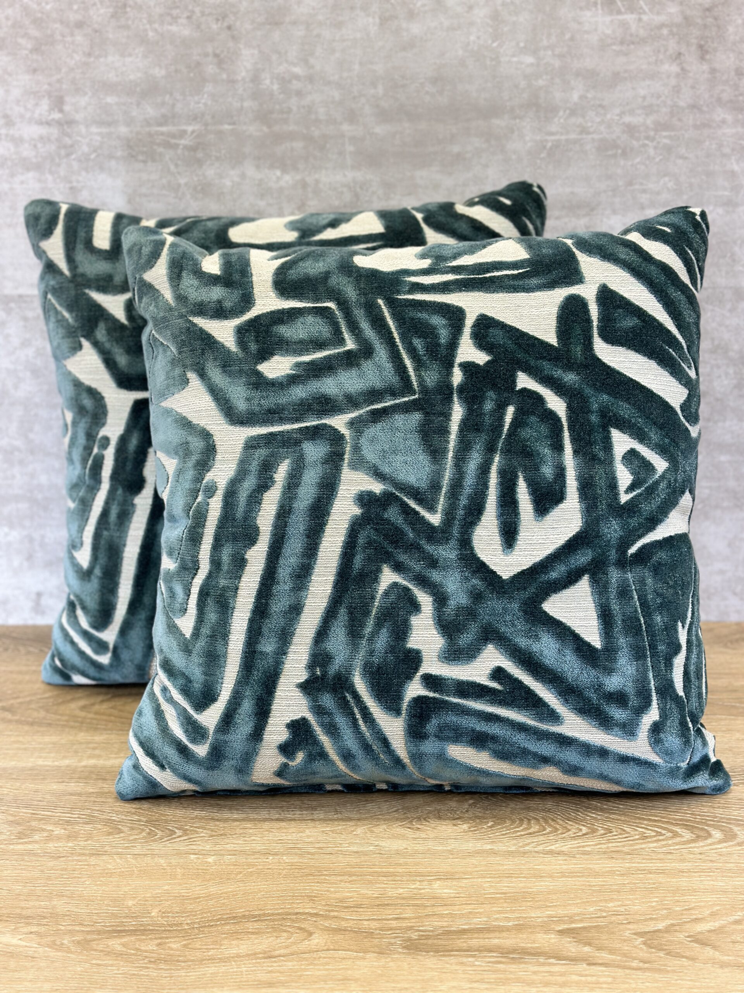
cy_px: 496
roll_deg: +1.5
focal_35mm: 48
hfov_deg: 30.3
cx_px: 372
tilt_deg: -16.3
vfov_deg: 39.7
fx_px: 1376
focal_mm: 6.86
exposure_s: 1/120
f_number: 1.78
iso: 100
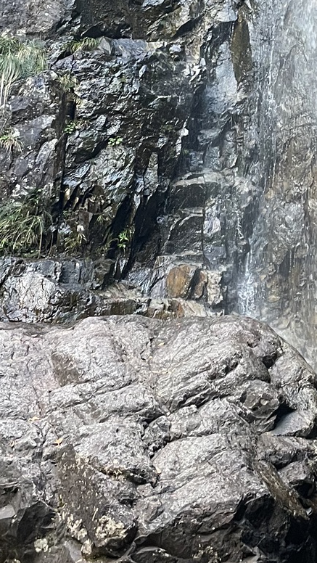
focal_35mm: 73
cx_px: 360
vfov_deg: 27.7
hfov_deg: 16.0
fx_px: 1090
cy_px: 38
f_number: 1.6
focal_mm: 4.2
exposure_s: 1/91
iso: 125
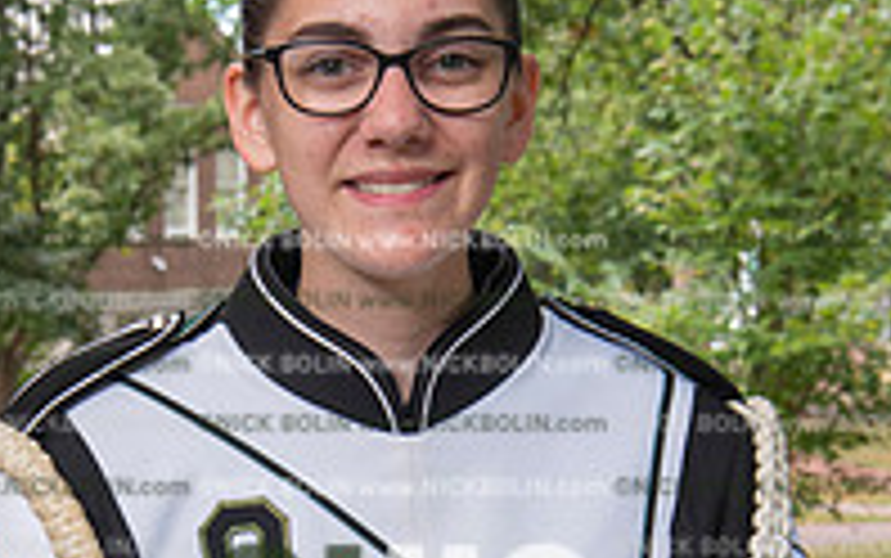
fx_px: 2697
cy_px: 670
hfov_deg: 18.8
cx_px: 400
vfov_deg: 11.6
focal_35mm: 111
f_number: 8
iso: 500
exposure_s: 1/100
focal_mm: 48
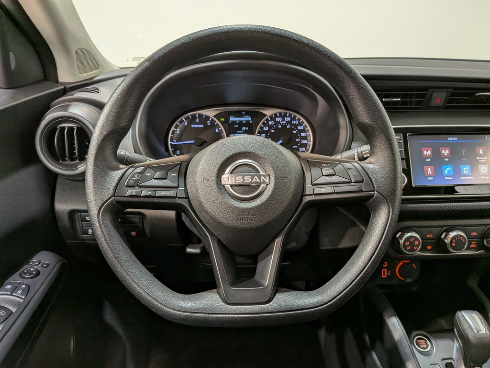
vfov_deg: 56.8
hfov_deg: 71.6
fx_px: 340
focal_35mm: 24
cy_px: 184
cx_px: 245
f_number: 1.7
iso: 219
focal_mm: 4.53
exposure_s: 1/120
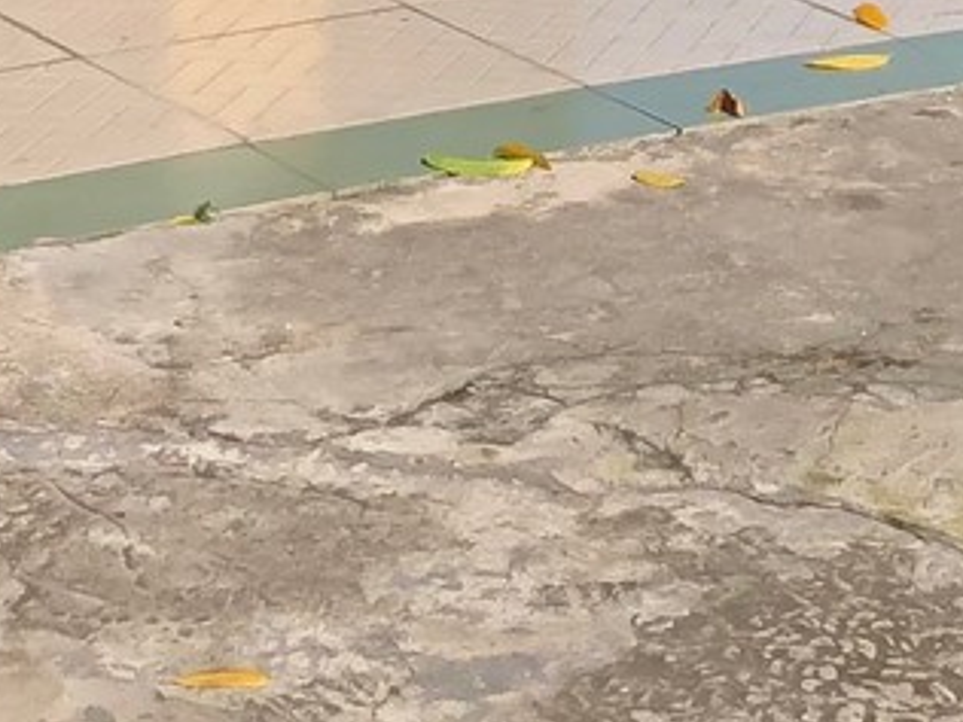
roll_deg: -0.5
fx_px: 4924
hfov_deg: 11.0
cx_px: 1003
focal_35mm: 177
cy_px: -1502
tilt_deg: +3.1
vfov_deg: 7.3
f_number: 1.8
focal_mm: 4
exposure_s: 1/762
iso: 20
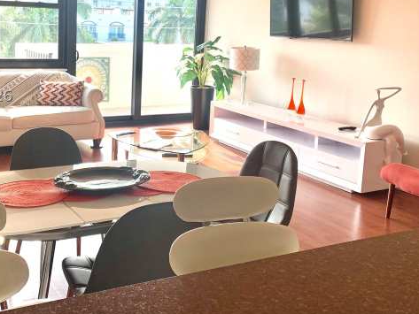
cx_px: 148
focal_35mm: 44
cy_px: 96
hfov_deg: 42.5
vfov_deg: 32.5
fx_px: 533
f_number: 1.8
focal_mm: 4.25
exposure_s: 1/121
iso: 40
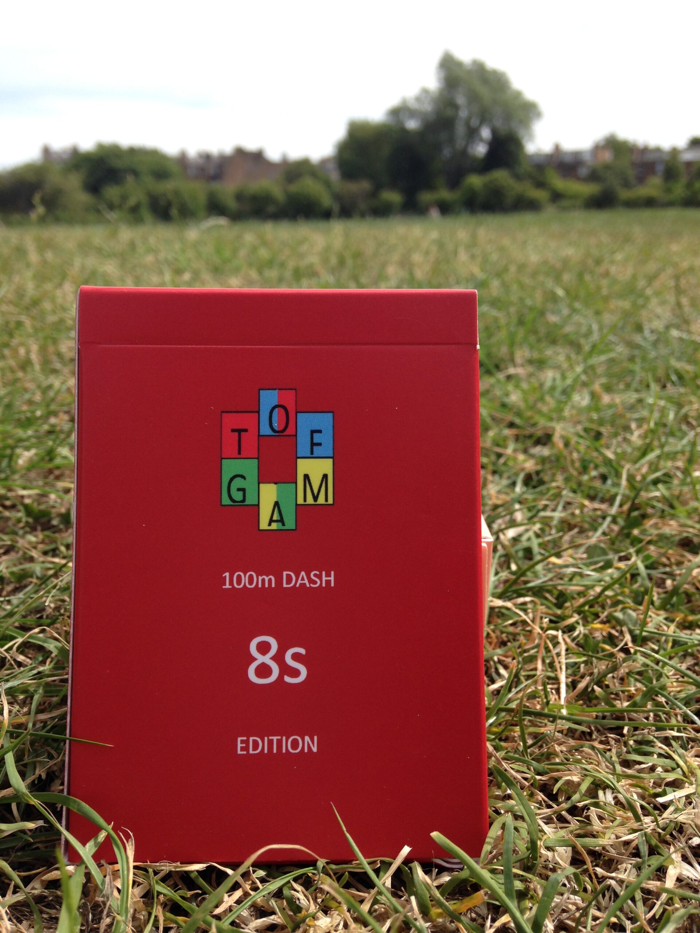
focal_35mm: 33
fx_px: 890
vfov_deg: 55.4
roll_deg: +0.4
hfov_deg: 42.9
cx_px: 350
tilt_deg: -15.1
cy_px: 466
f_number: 2.4
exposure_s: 1/1063
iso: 50
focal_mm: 4.12
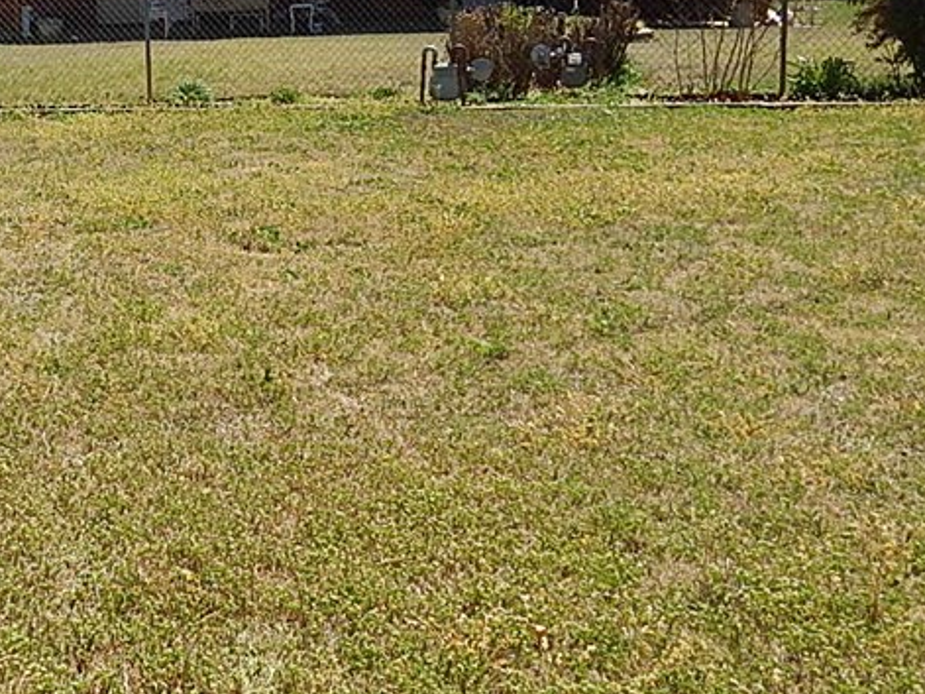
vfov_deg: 28.8
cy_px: 195
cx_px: 77
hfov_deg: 35.7
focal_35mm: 50
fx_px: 1336
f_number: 6
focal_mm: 4
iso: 125
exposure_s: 1/500
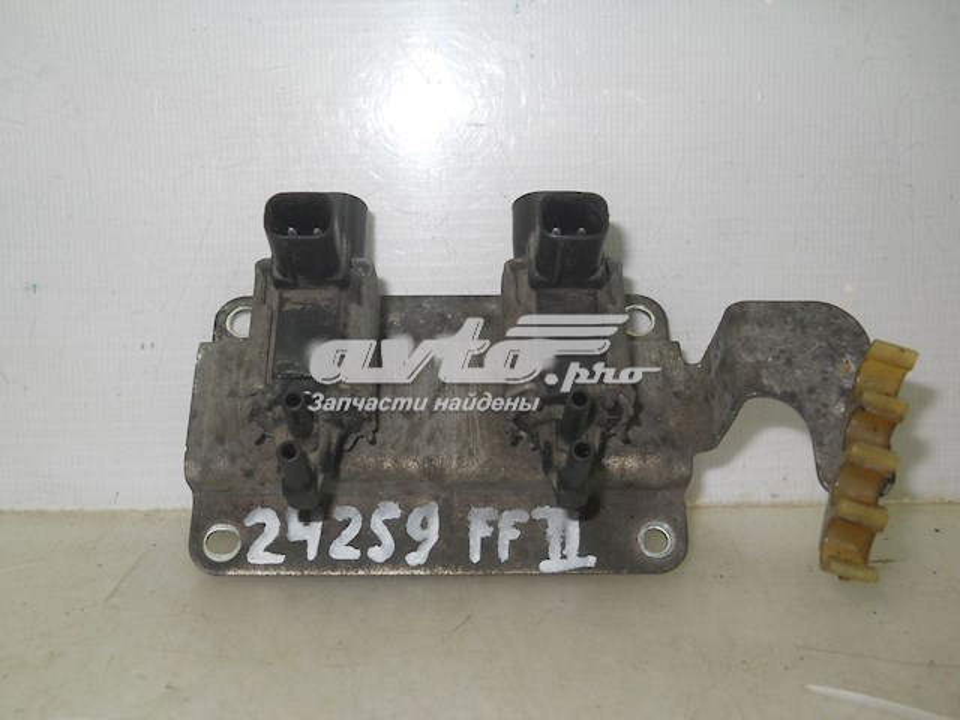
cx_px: 480
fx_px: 1137
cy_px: 360
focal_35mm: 41
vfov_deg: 35.1
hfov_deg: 45.8
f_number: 5.5
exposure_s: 1/30
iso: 80
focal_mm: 6.72
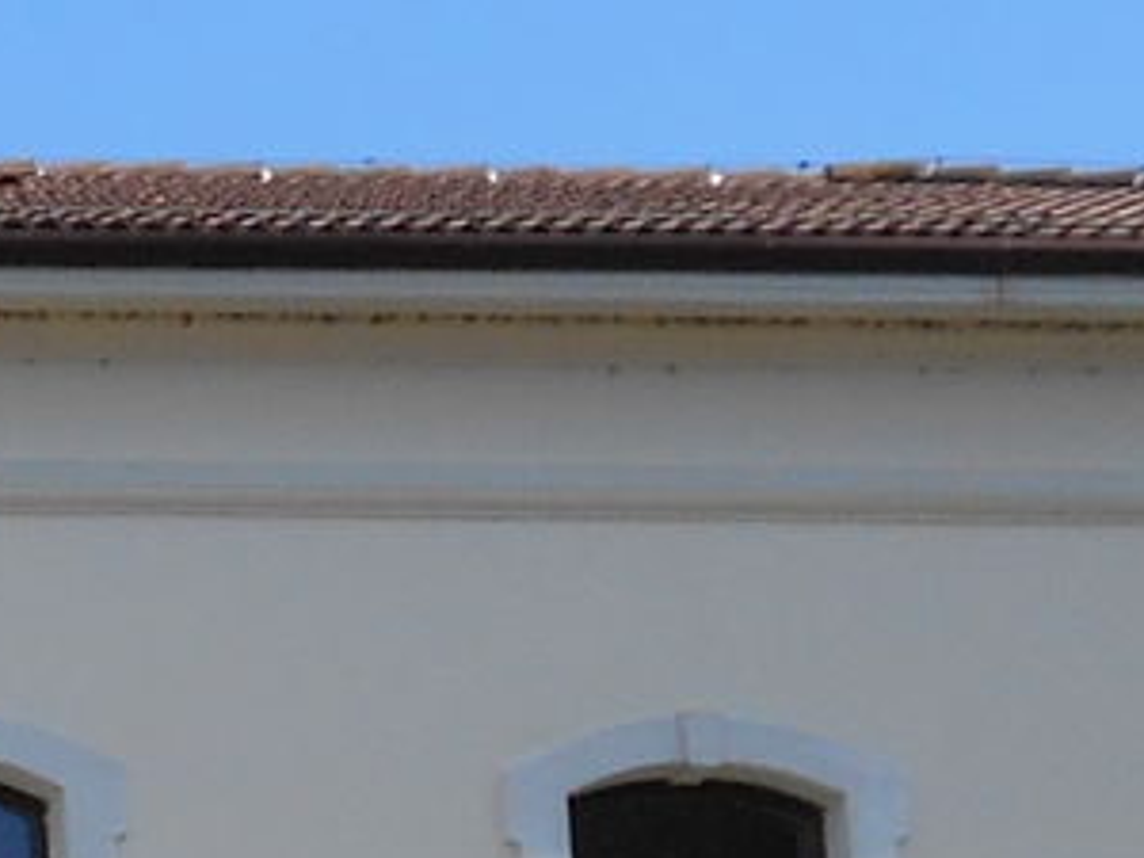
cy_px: 1060
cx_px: -1644
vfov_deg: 5.9
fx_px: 8262
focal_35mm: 250
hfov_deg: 7.4
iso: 80
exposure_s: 1/800
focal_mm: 6.7
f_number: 3.9
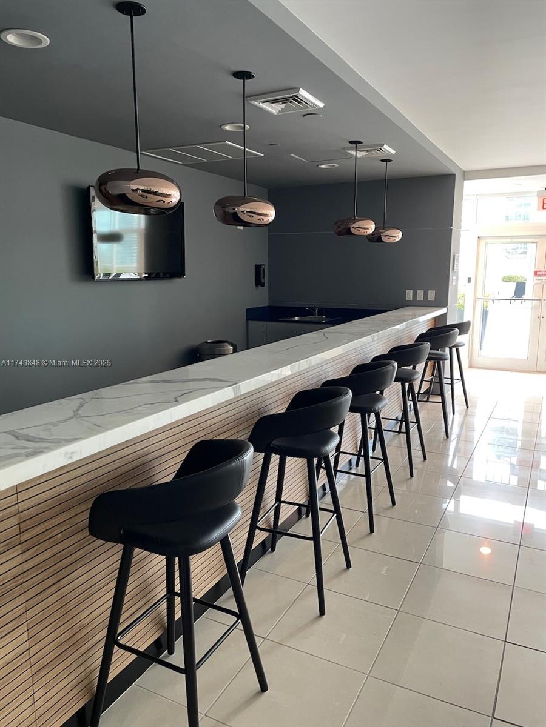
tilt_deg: -10.1
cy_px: 364
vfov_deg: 67.3
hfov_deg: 53.1
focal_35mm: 26
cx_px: 273
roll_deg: -0.4
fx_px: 547
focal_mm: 4.2
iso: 160
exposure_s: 1/60
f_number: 1.6
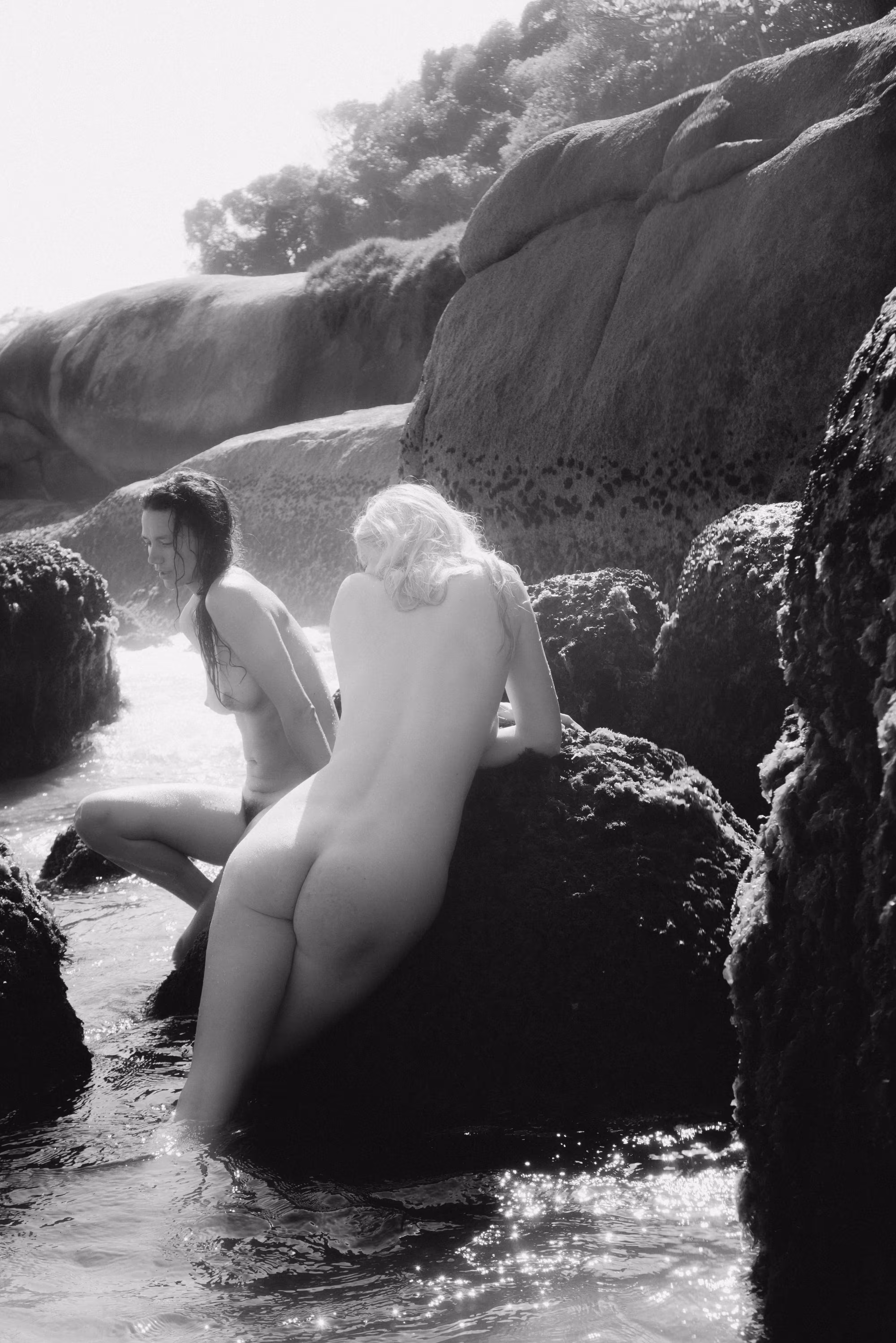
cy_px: 672
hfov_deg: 25.8
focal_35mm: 52
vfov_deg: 37.9
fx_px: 1960
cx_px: 448
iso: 100
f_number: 5.6
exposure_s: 1/500
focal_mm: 35
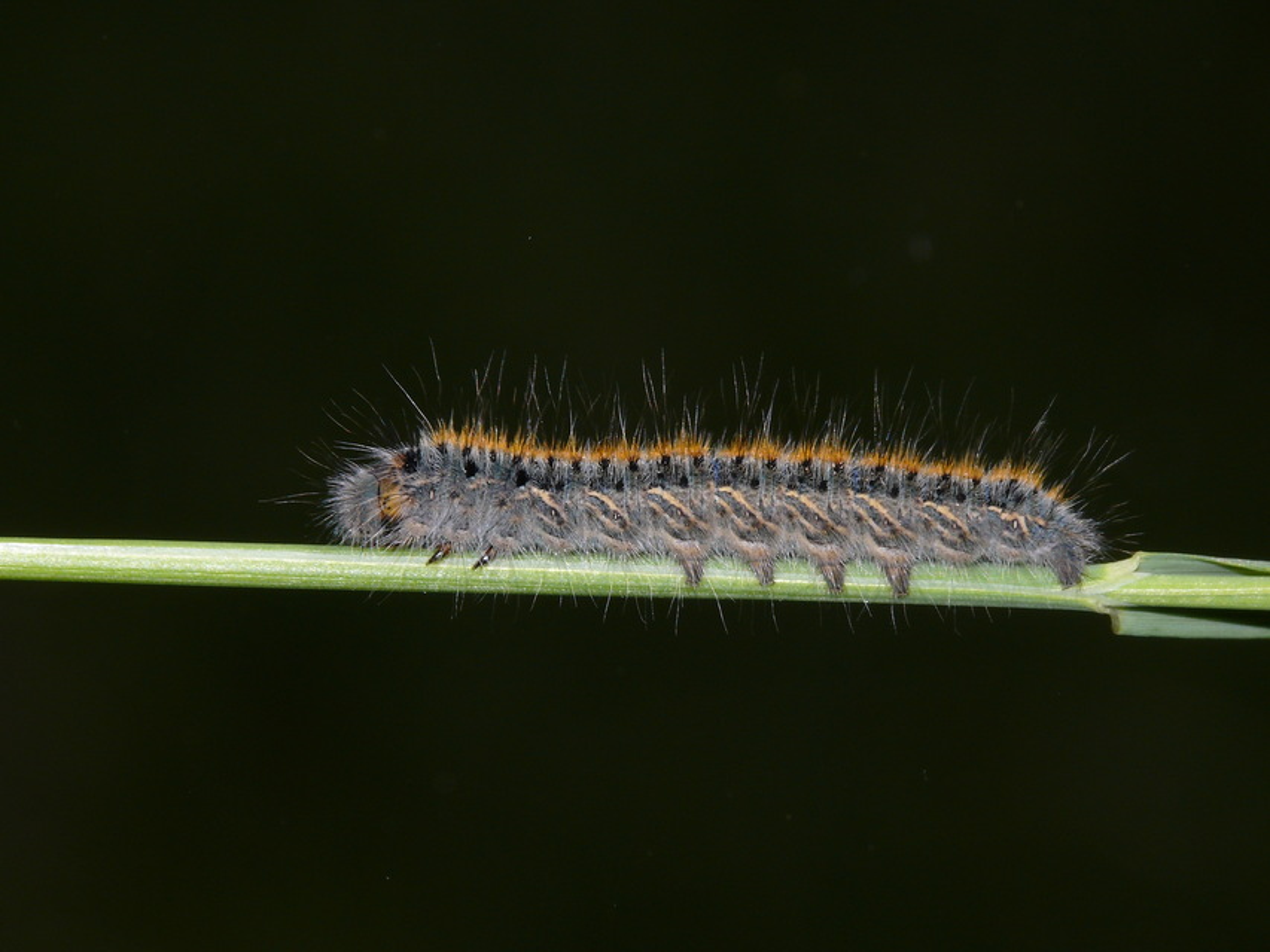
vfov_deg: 5.7
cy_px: 476
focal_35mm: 260
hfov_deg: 7.6
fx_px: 9540
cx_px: 635
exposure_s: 1/640
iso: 100
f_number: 11
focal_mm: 55
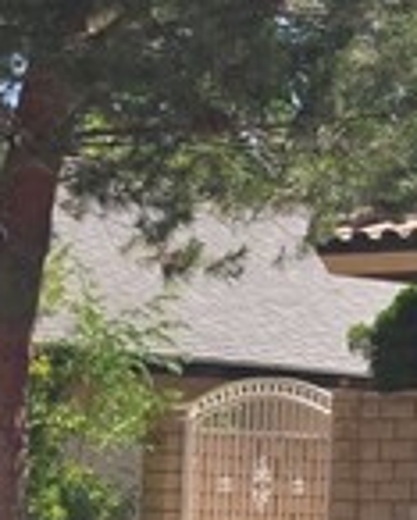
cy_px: 395
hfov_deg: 8.0
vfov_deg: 12.2
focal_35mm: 157
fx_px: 2420
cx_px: 1361
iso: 80
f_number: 1.7
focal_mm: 6.3
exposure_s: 1/2737
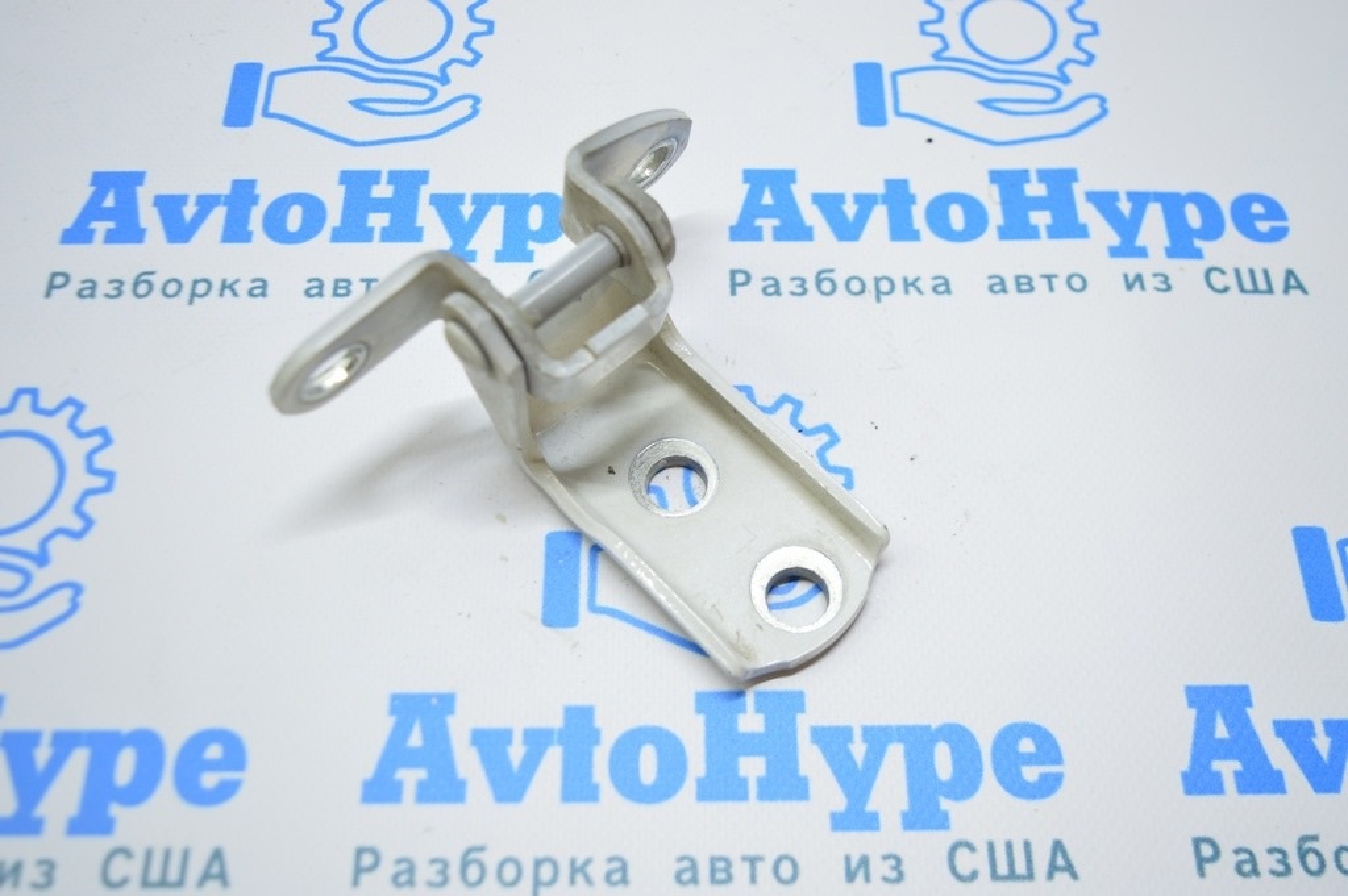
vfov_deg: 36.8
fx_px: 1347
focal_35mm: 36
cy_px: 448
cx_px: 674
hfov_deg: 53.2
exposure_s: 1/50
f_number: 4
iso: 400
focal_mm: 24
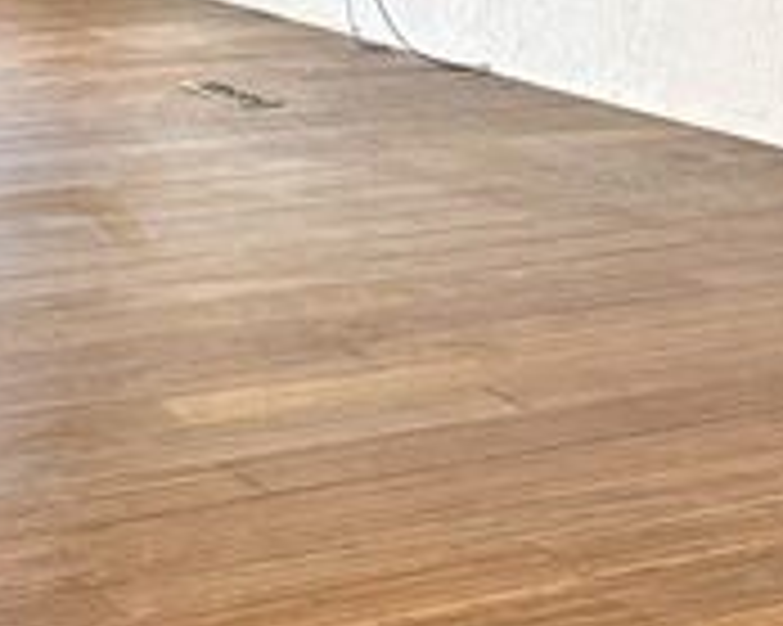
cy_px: -221
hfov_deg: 20.1
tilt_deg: -3.5
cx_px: -270
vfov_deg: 16.7
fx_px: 1992
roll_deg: +0.0
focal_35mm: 86
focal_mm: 6.76
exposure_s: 1/121
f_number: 1.78
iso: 160
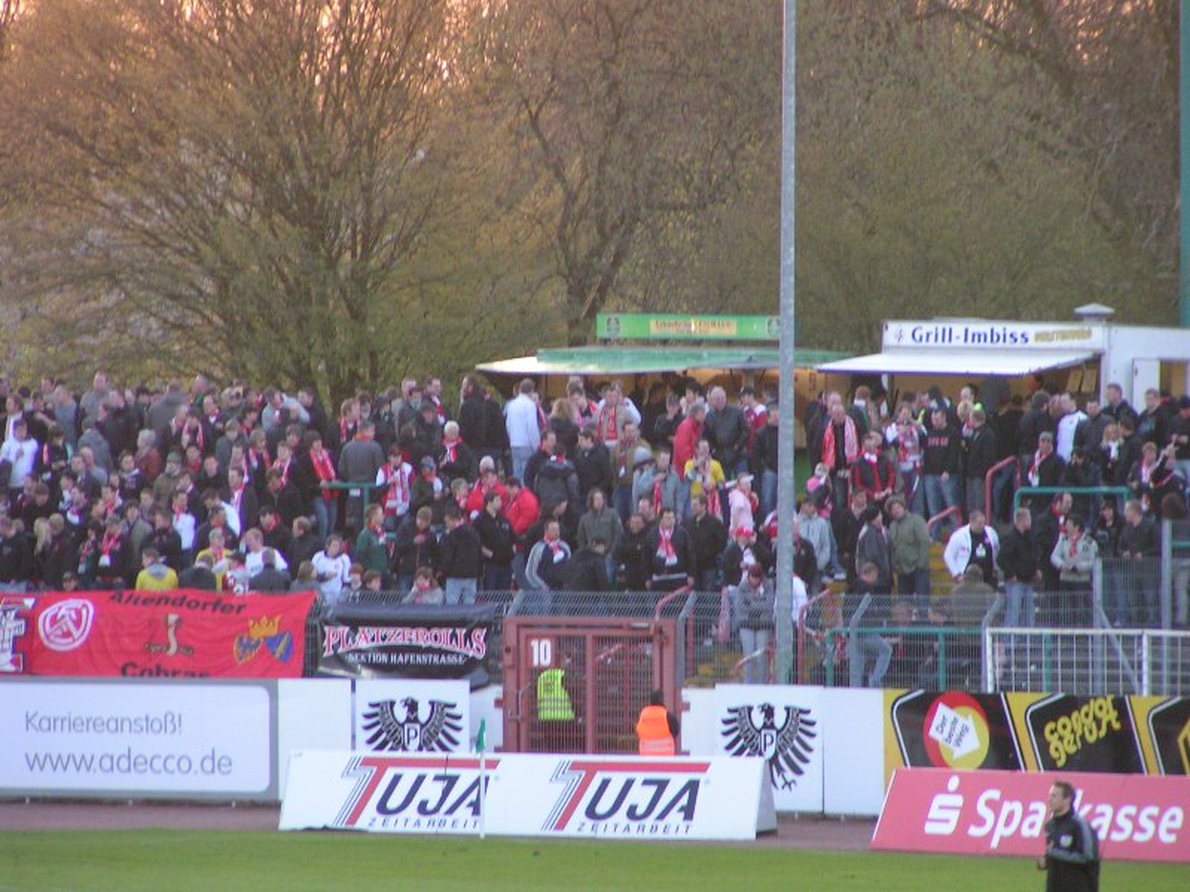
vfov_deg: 4.6
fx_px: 11207
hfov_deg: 6.1
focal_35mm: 326
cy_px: 446
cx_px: 595
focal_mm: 49.8
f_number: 3.5
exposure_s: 1/125
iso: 200
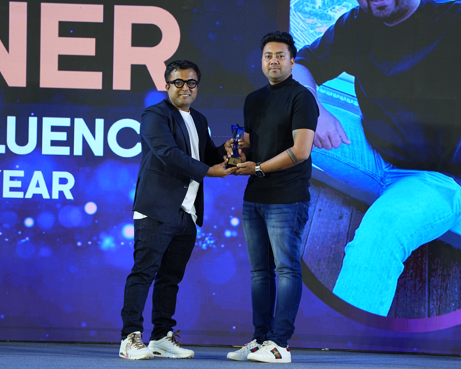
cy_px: 184
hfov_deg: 9.7
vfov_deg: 7.8
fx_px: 2715
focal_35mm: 199
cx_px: 226
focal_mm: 175
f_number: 3.5
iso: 640
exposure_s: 1/160
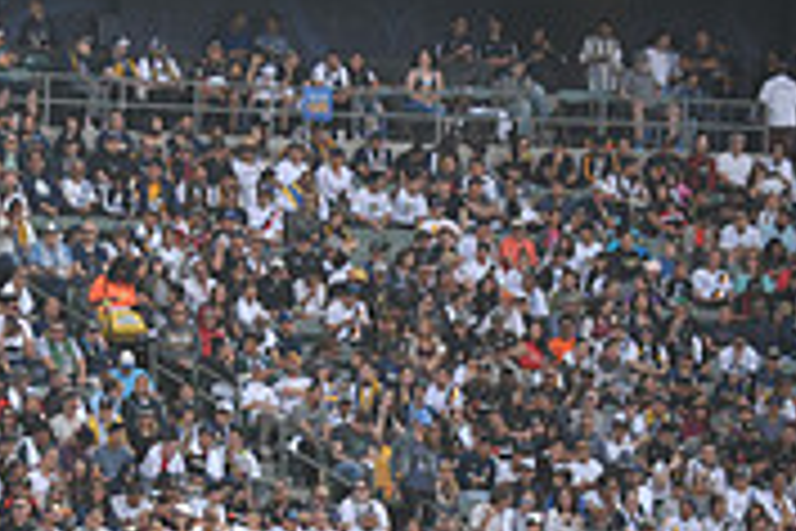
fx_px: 10126
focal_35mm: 458
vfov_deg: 3.0
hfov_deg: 4.5
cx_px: -445
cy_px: 446
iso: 320
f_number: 3.5
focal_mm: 140
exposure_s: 1/2500
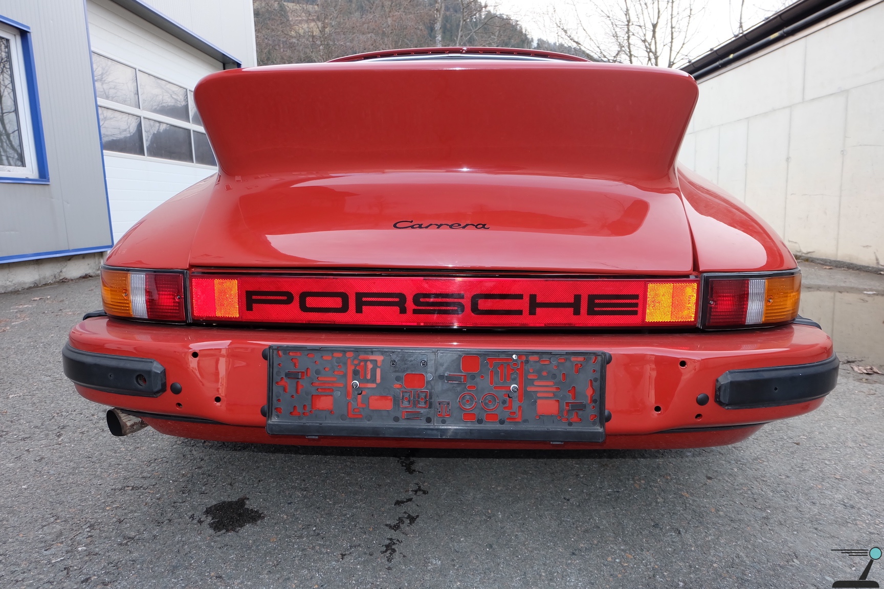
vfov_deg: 53.1
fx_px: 589
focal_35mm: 24
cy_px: 294
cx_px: 442
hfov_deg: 73.7
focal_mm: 16
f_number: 4.5
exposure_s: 1/140
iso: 400
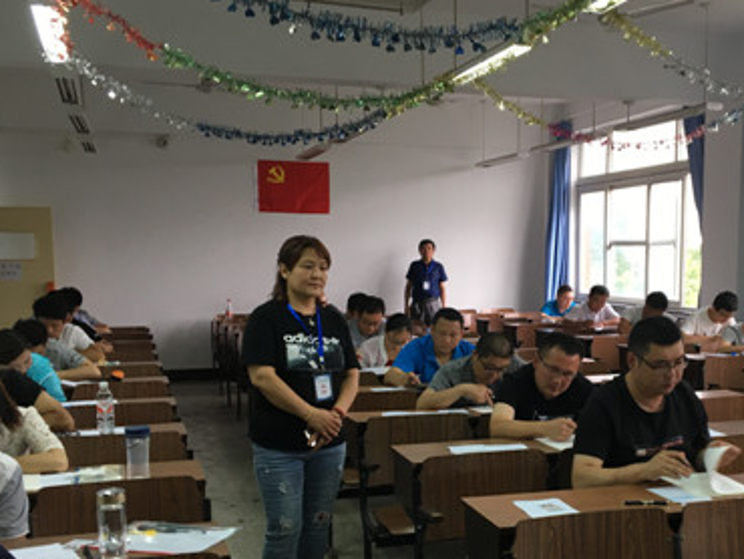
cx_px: 509
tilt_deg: -7.6
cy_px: 386
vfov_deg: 30.6
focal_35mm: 47
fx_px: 1011
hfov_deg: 39.8
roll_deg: +0.0
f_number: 2.2
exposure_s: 1/33
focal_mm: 4.15
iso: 64
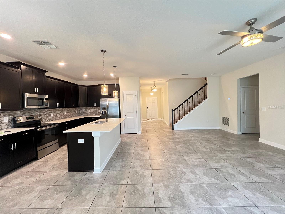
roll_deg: +2.1
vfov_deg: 89.9
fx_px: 107
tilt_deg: -1.4
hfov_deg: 106.2
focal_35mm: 13
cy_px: 107
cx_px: 142
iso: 320
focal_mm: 1.57
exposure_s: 1/60
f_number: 1.8
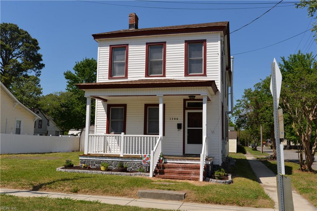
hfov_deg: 54.4
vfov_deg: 37.8
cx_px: 158
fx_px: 308
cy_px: 106
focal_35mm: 35
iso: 100
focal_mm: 35
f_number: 10
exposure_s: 1/200
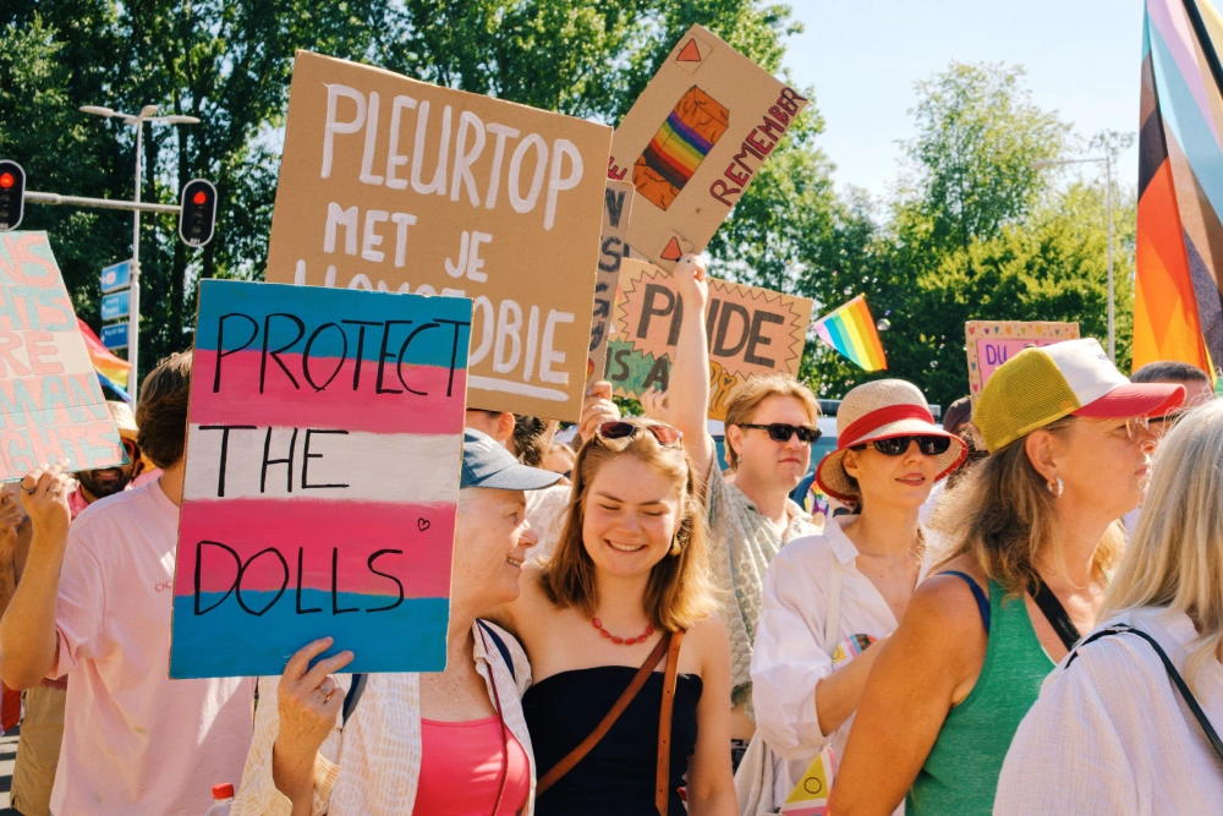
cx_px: 612
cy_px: 408
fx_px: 1393
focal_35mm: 41
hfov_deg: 47.4
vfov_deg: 32.6
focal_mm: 27
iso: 160
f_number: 7.1
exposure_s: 1/160
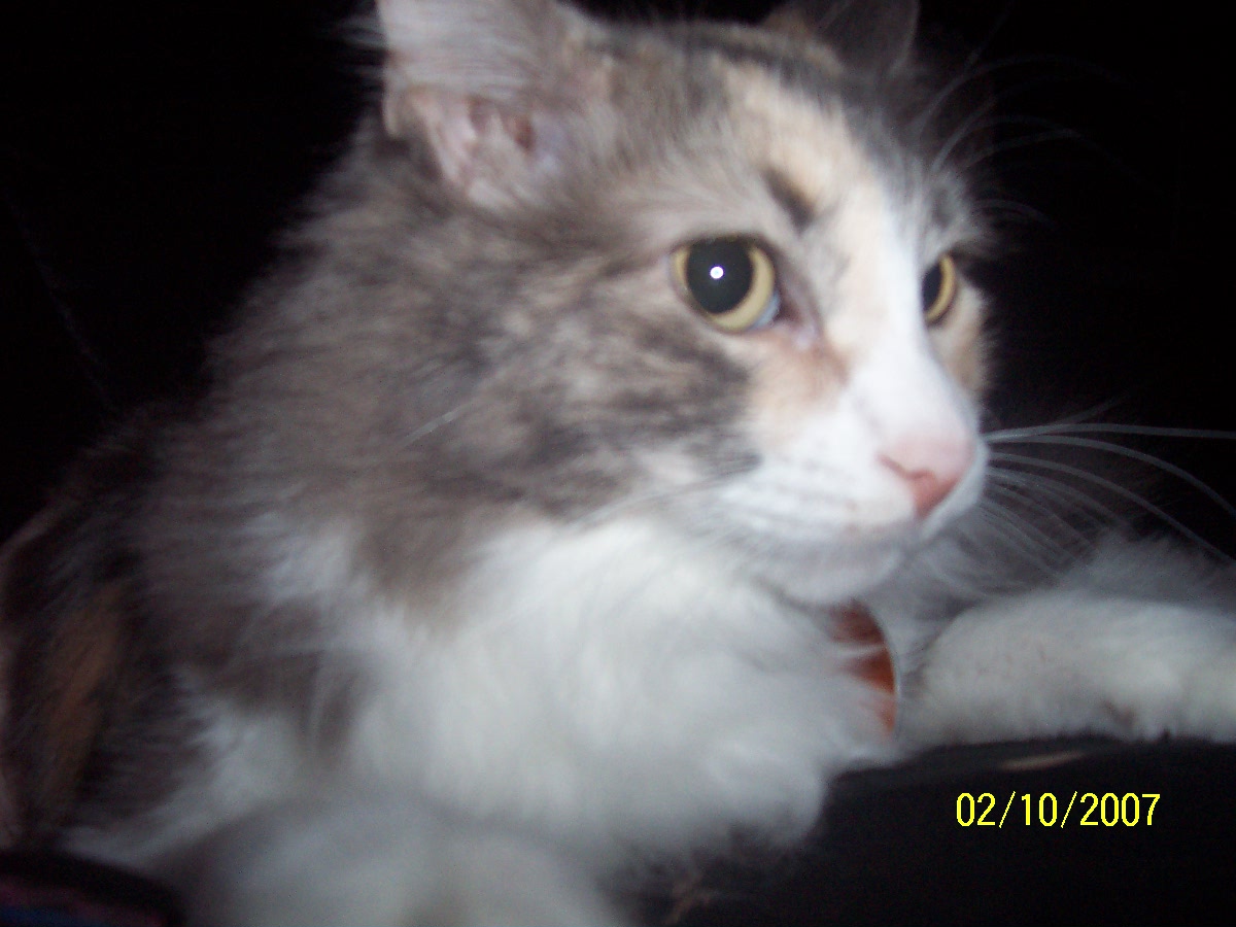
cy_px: 464
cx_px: 618
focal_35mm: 37
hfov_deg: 50.1
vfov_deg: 38.7
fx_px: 1321
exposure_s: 1/60
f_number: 2.8
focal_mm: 5.6
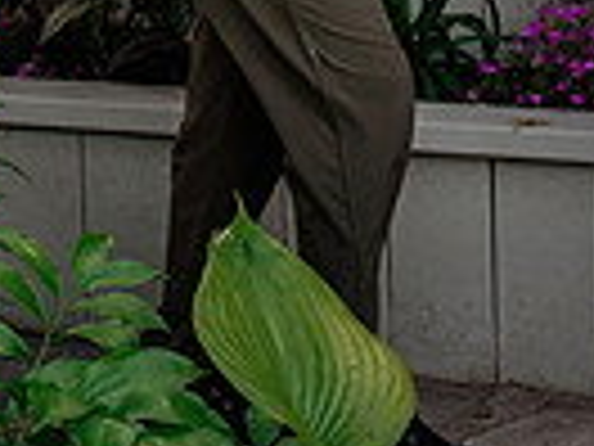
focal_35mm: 203
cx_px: -270
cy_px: -381
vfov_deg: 7.1
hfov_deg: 9.5
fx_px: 3483
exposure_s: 1/250
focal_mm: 32.1
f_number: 2.8
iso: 800
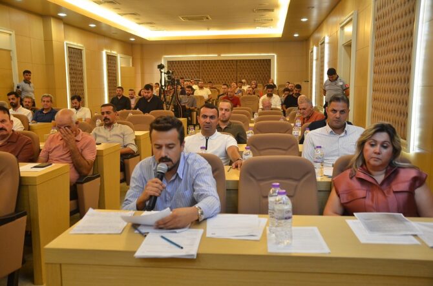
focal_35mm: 33
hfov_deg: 57.3
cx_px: 216
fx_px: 396
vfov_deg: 39.8
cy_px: 143
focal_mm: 22
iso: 1000
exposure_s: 1/40
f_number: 3.8
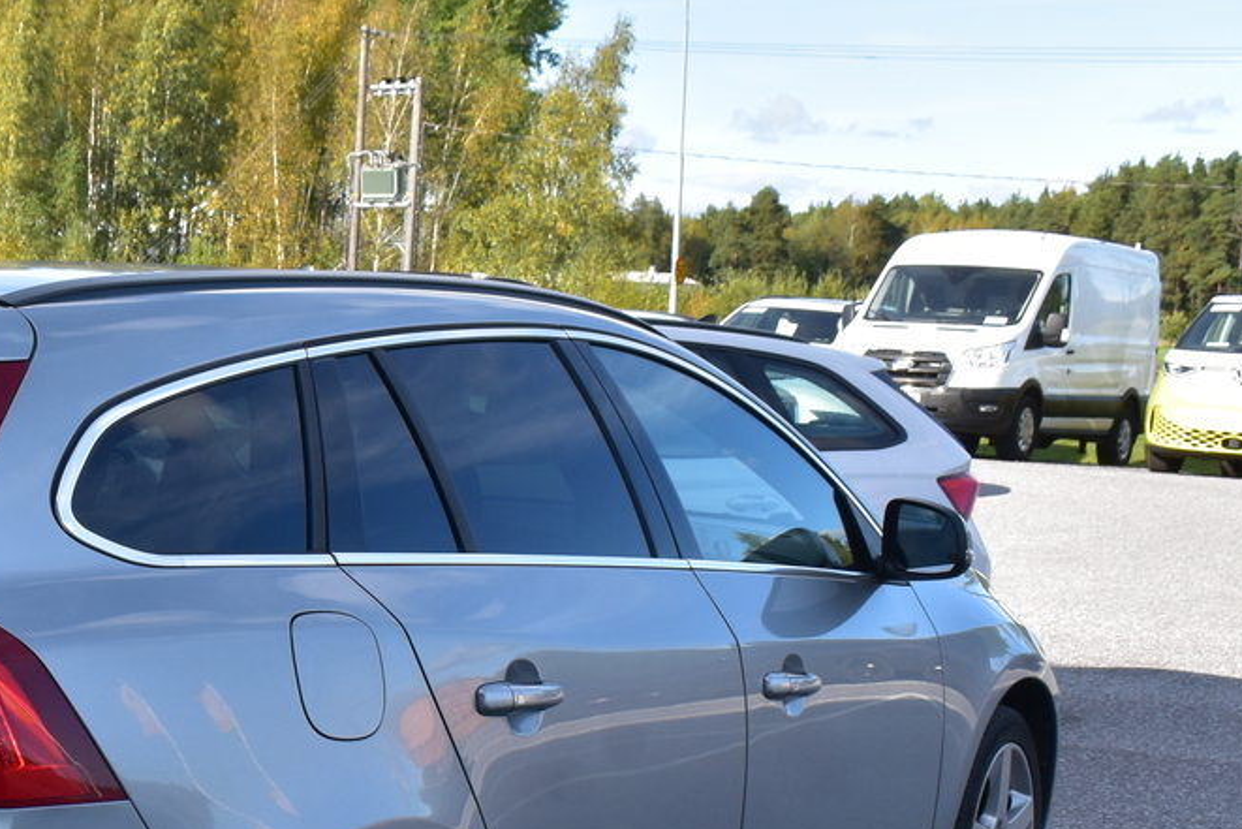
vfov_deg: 17.5
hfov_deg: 25.0
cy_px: 696
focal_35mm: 77
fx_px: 2665
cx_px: -8
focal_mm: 21
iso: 400
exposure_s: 1/350
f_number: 11
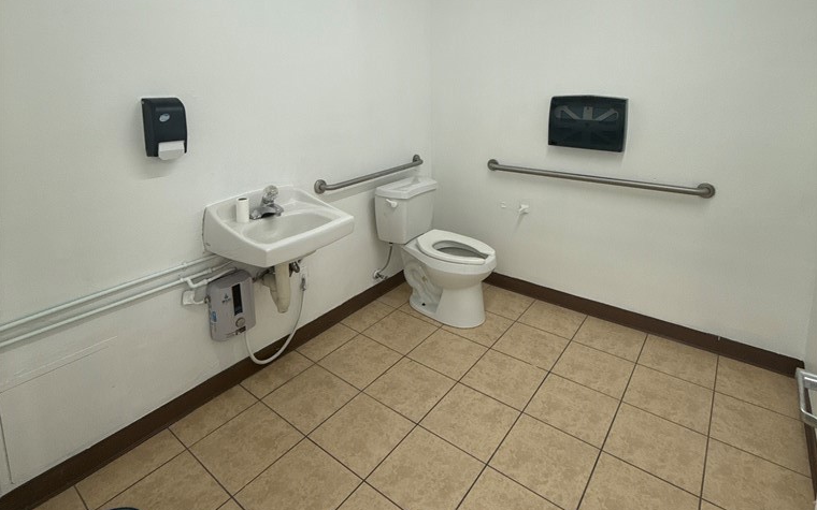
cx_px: 410
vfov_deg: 57.5
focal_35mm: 20
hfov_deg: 85.1
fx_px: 445
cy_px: 147
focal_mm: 2.22
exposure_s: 1/120
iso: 125
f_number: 2.2
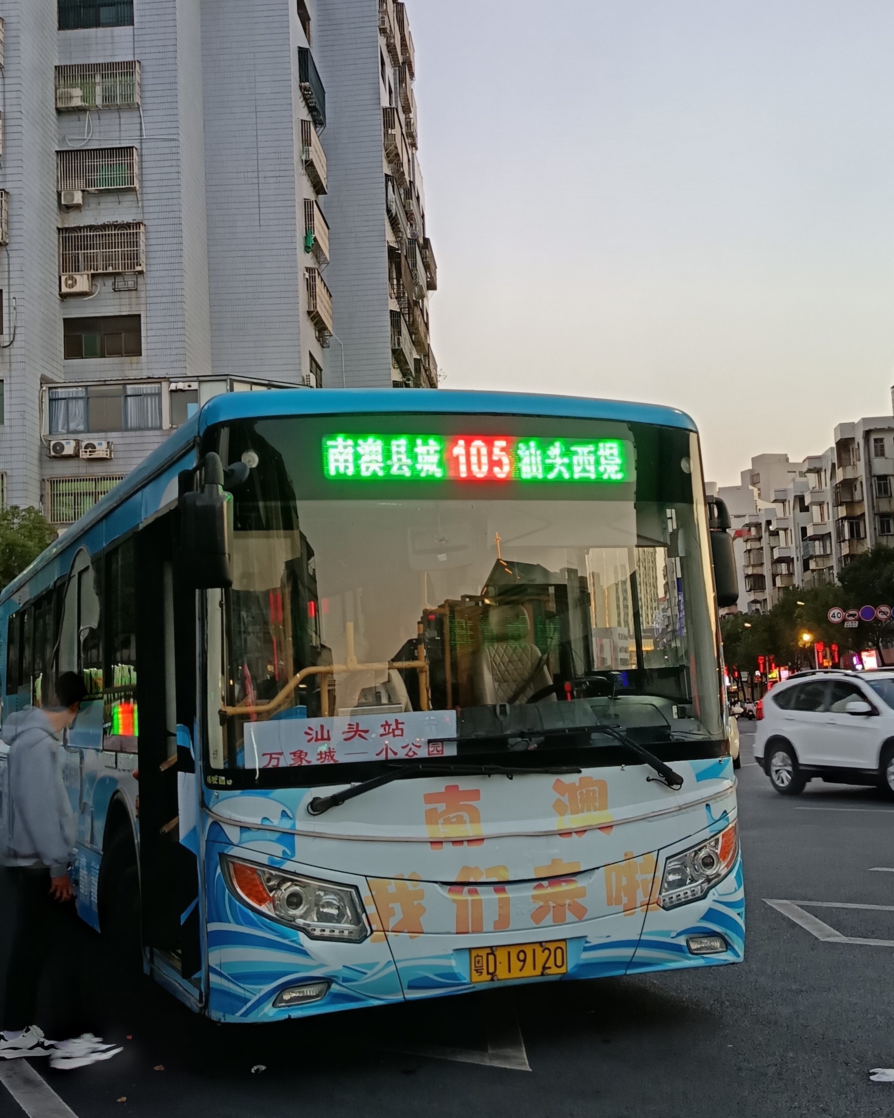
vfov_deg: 42.0
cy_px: 542
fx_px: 1455
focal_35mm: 44
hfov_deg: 34.2
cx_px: 439
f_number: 1.75
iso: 695
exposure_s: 1/50
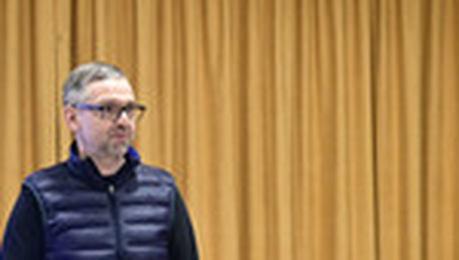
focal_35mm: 113
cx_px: 369
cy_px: 327
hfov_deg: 18.7
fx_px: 1378
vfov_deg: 10.6
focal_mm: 36
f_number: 4
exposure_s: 1/100
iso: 4000
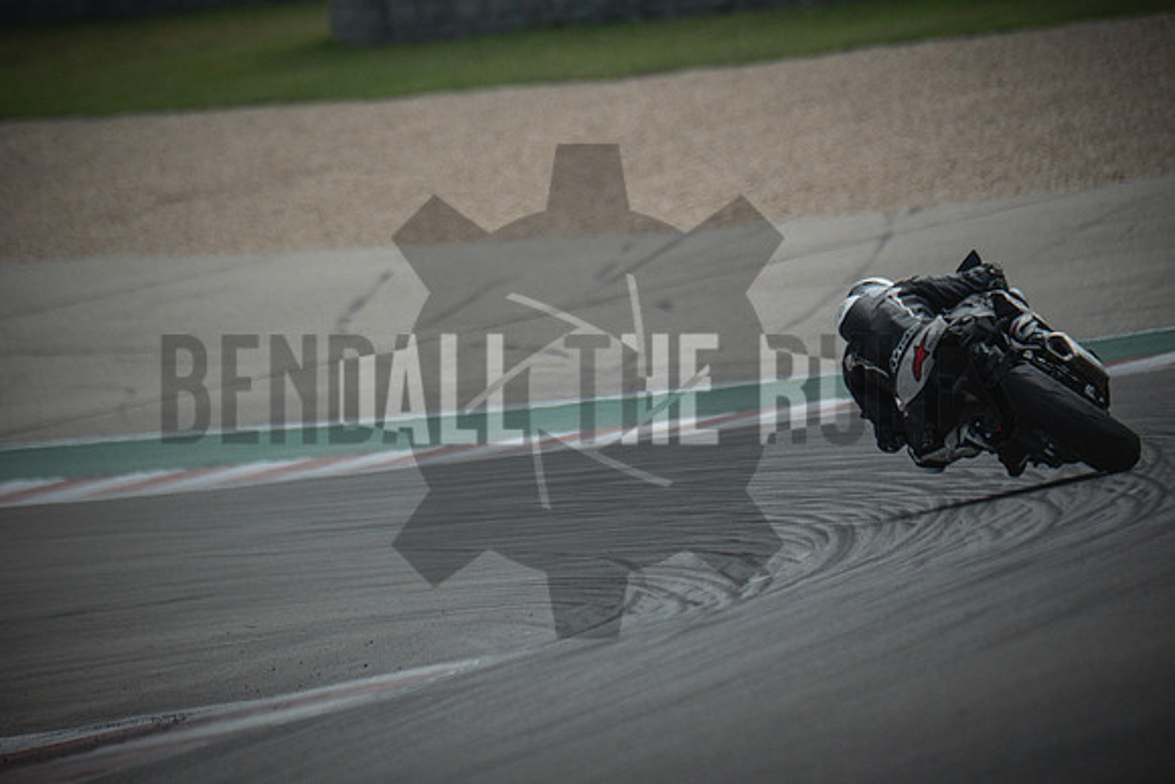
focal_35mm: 600
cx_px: 588
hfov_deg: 3.4
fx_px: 19587
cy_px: 392
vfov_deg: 2.3
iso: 1250
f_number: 5.6
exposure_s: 1/2500
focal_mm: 400
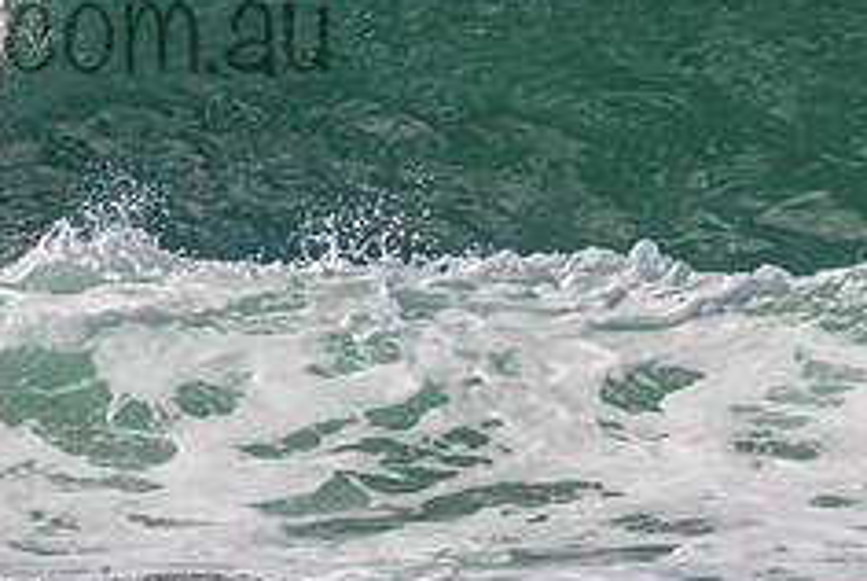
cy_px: -13
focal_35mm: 1962
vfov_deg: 0.7
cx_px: -59
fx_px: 47309
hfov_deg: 1.0
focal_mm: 800
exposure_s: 1/2000
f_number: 11
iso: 1100
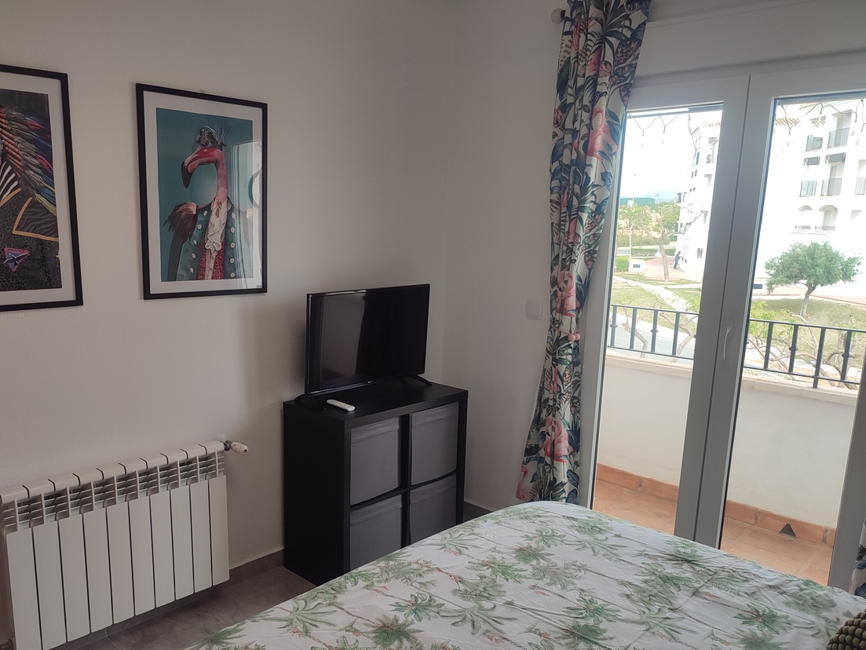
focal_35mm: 29
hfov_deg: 61.4
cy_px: 369
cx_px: 378
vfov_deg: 48.1
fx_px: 726
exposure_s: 1/100
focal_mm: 6.04
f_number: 1.9
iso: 50
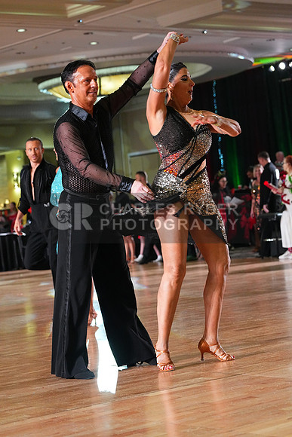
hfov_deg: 14.9
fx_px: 1119
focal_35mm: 92
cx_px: 146
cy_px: 218
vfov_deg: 22.1
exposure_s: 1/400
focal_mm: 92
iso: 8000
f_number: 5
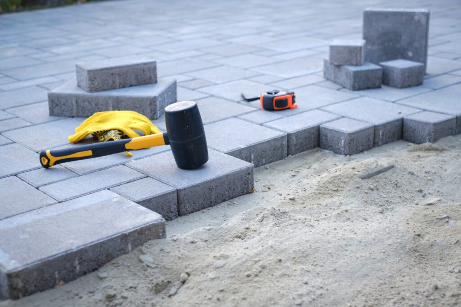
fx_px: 679
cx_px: 230
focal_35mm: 53
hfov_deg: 37.5
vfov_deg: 25.5
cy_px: 154
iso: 200
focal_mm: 35
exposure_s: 1/125
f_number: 2.8
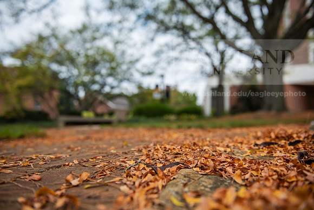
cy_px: 105
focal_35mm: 31
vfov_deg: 42.3
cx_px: 157
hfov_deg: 60.3
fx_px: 270
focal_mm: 31
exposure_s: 1/400
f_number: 3.2
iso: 64
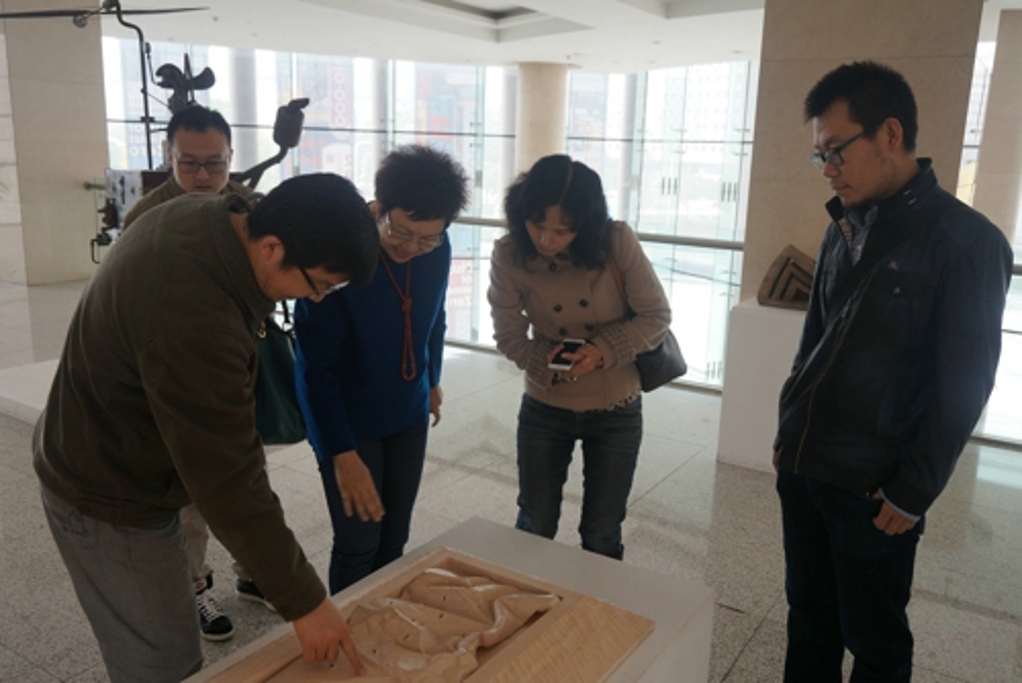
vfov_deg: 43.7
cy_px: 342
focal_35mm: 30
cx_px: 511
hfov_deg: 61.9
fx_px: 852
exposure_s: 1/60
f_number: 4
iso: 250
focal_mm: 20
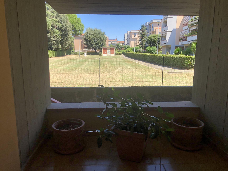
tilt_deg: -11.9
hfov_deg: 63.4
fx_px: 184
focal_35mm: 28
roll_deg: -1.0
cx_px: 114
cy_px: 86
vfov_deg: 49.7
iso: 20
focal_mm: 4
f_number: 1.8
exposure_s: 1/813
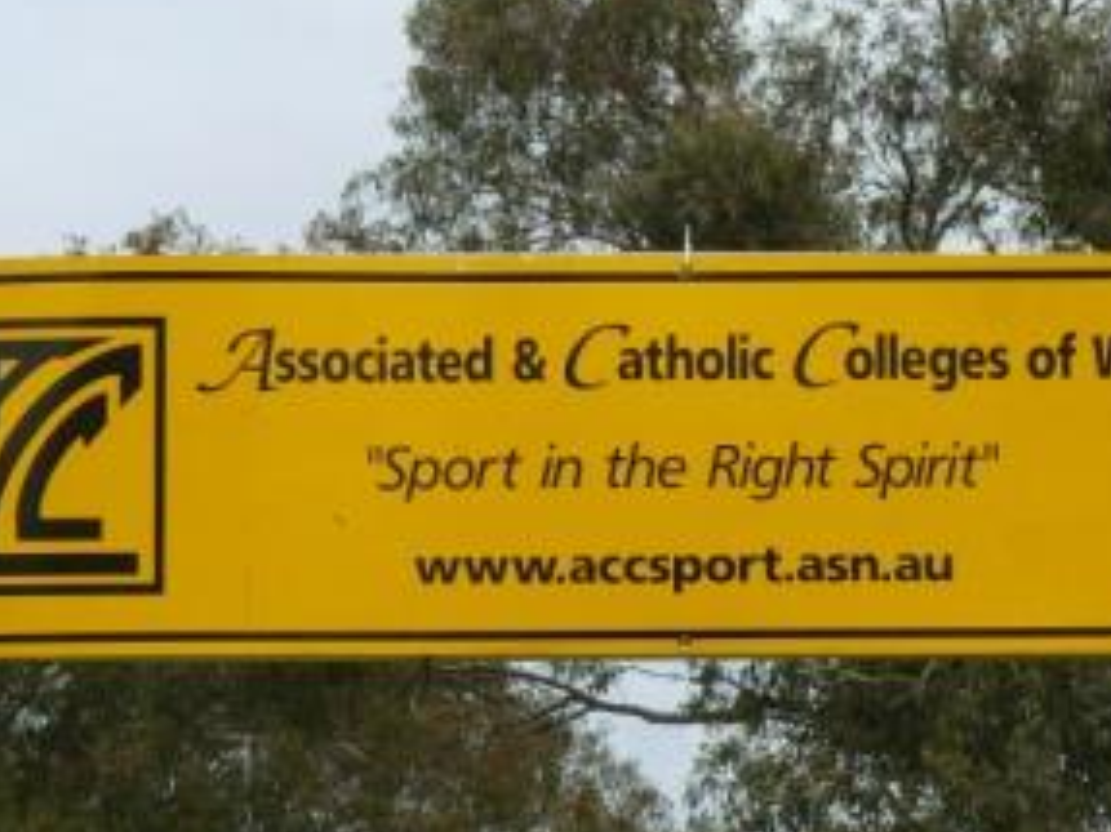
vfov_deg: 5.7
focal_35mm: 262
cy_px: 472
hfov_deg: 7.6
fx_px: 8405
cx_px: 674
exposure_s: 1/500
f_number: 4
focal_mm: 28
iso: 100
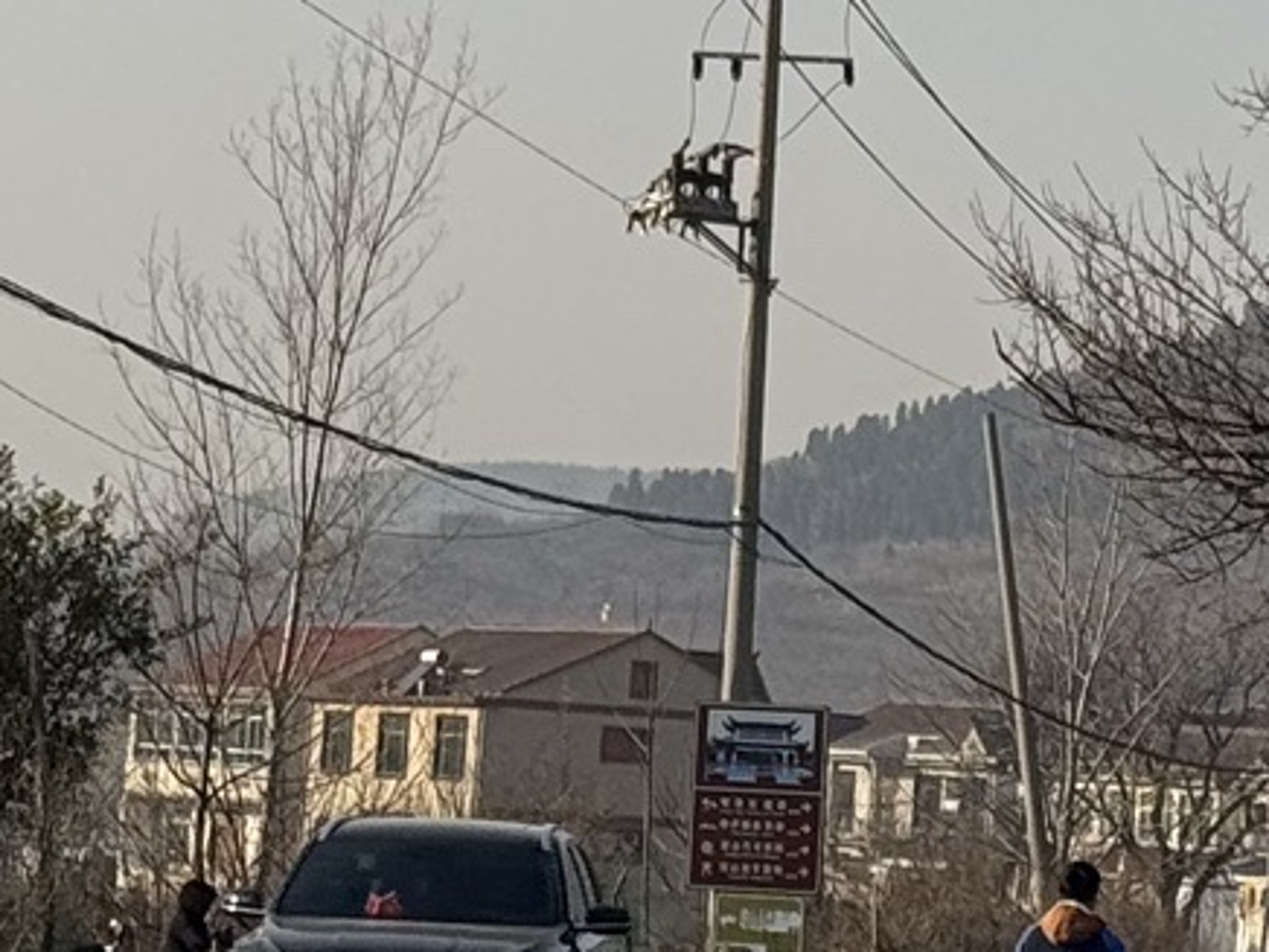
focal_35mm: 220
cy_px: -894
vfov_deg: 6.6
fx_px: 8065
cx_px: 830
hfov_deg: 9.0
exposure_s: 1/4975
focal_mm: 6.76
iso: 64
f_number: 1.78
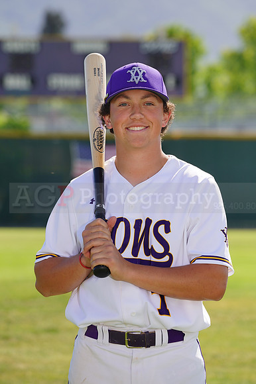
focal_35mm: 253
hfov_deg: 5.4
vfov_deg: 8.1
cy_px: 192
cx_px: 128
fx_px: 2702
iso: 100
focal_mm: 253
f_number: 8
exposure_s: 1/250
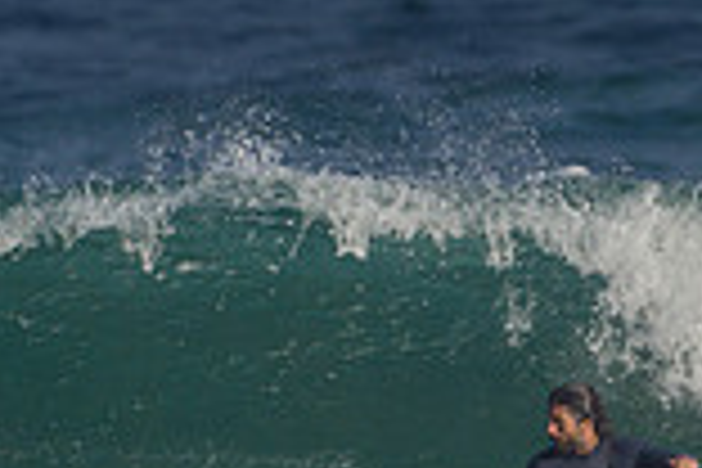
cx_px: 263
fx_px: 44359
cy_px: 530
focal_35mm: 2275
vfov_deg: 0.6
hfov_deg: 0.9
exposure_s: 1/2000
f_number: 5.6
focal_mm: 500
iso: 125
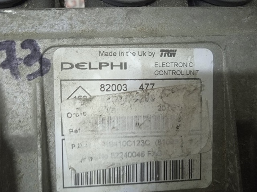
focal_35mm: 28
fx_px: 208
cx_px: 128
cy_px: 96
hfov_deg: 63.5
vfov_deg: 49.7
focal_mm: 3.43
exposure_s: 1/25
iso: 793
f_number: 2.2
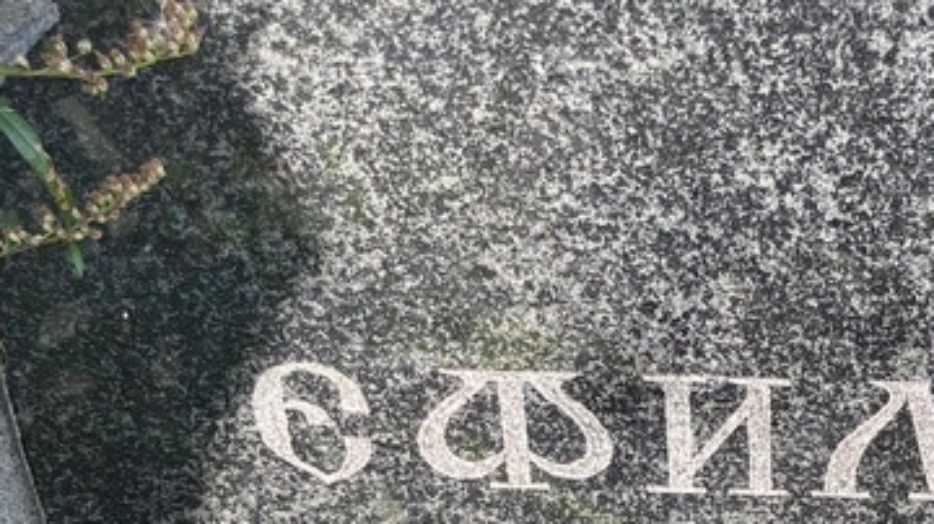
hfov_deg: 16.6
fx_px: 3119
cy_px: 747
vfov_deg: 9.4
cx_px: 978
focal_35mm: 126
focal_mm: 6
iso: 20
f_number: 2
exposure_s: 1/243
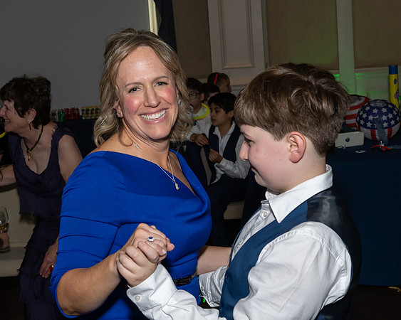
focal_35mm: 64
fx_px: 757
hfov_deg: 29.6
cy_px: 142
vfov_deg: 23.9
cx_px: 181
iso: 1000
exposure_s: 1/250
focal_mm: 34
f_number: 7.1
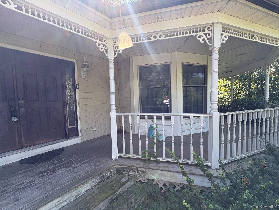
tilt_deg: -3.1
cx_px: 140
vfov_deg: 85.7
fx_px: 113
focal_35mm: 14
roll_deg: +1.9
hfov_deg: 102.1
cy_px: 105
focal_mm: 2.22
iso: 40
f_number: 2.2
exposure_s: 1/130
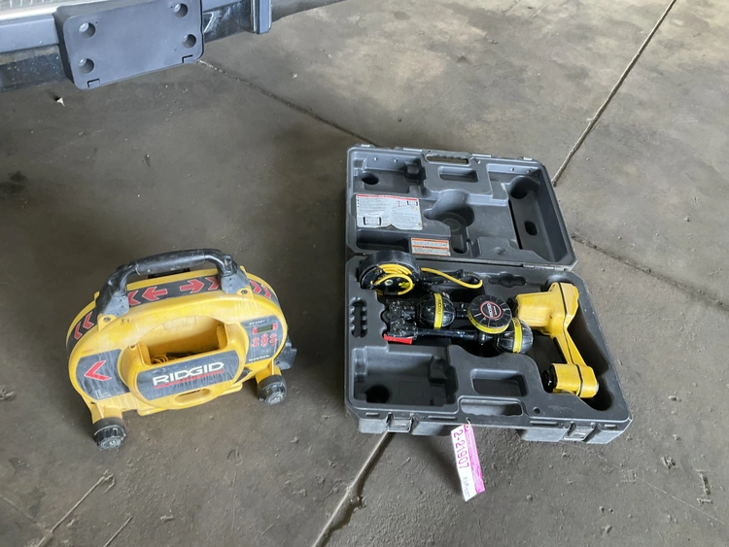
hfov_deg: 61.6
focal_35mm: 29
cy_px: 274
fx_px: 611
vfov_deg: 48.3
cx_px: 364
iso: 80
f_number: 1.8
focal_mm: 3
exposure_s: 1/60
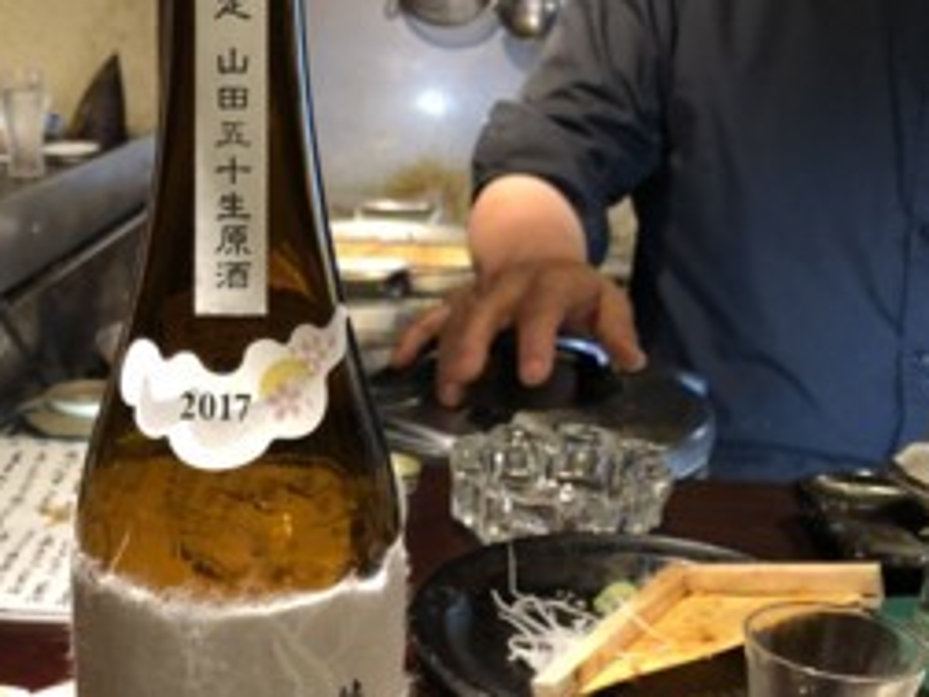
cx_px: 214
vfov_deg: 28.8
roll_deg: +1.0
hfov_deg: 37.1
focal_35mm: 50
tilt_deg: -19.8
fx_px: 1342
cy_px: 502
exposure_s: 1/15
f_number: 1.8
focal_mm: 4
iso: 50
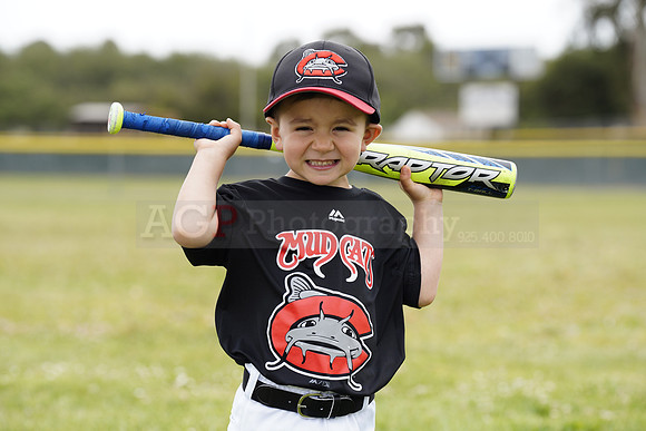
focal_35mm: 152
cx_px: 323
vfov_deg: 9.0
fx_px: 2728
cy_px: 216
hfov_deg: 13.5
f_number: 5.6
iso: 100
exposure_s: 1/250
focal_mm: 152
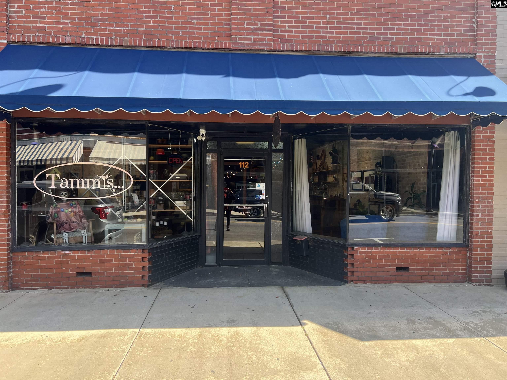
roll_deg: +0.0
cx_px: 254
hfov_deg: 67.3
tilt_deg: -1.4
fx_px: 381
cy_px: 190
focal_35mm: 26
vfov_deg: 53.1
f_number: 1.5
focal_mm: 5.7
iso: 50
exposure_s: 1/597
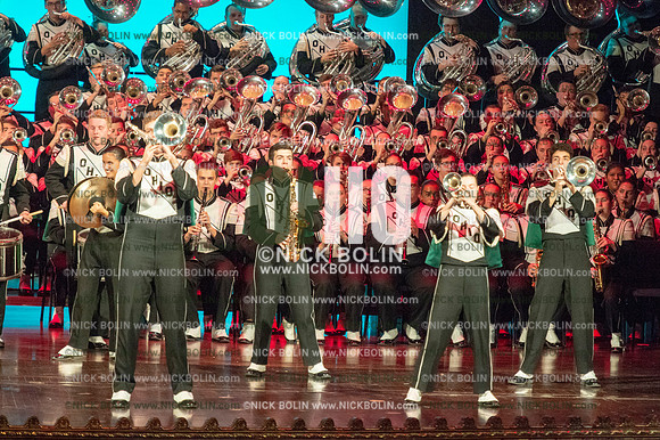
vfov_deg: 6.0
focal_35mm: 230
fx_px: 4214
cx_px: 330
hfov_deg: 9.0
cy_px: 220
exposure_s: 1/320
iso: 8000
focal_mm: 230
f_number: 5.6
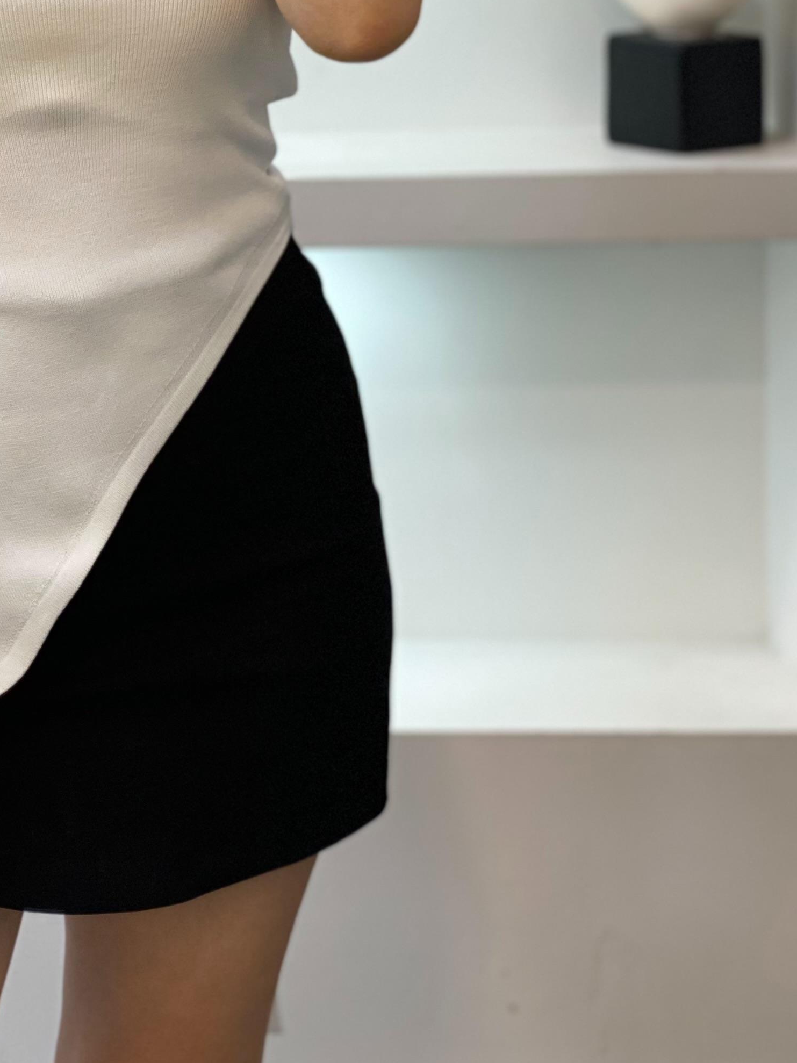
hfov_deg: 13.8
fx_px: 3255
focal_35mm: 106
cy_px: 37
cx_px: 11
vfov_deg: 18.1
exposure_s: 1/100
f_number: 2
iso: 100
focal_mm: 6
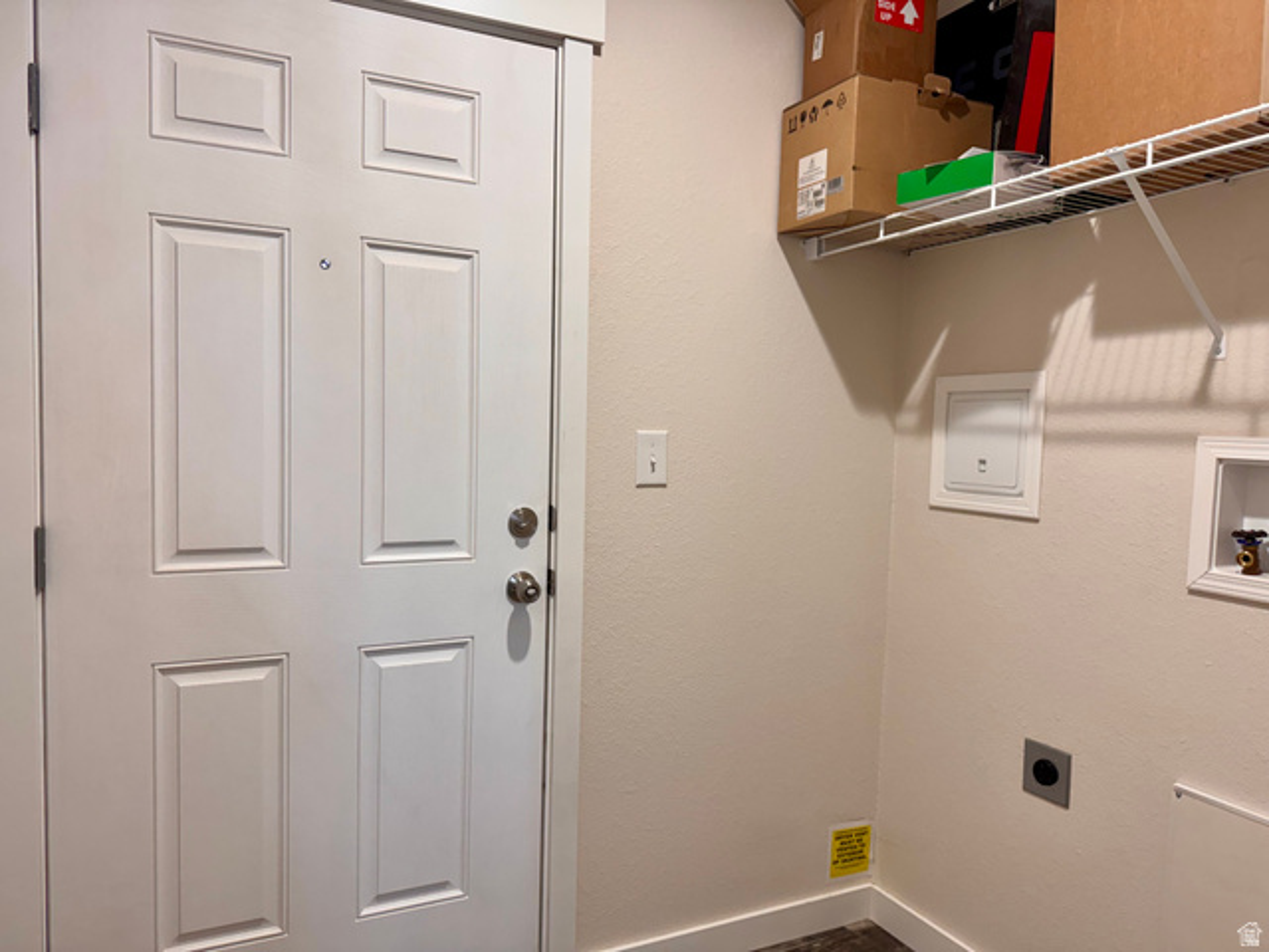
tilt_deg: -2.9
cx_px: 634
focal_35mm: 24
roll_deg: -1.9
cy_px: 476
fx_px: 880
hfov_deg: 71.6
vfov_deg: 56.8
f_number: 1.78
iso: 160
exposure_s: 1/120
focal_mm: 6.76
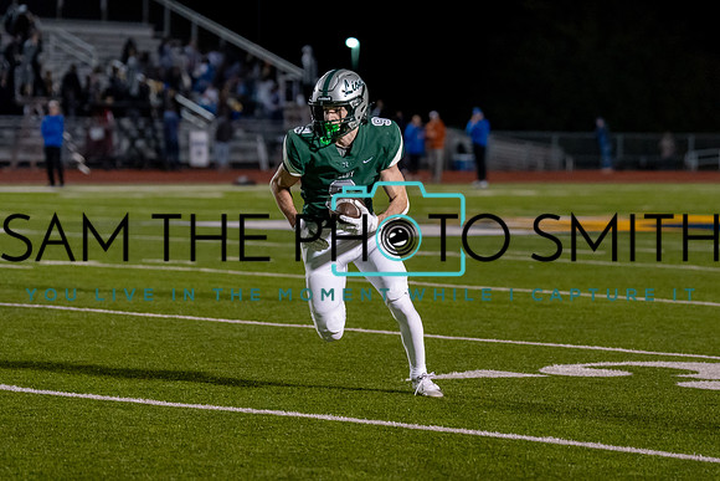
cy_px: 209
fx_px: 3467
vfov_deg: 7.9
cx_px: 400
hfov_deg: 11.9
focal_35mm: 173
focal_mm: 119
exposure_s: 1/1000
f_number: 2.8
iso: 3200
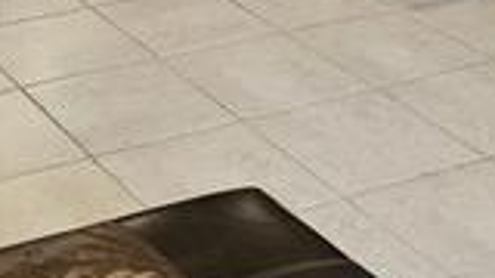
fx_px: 1313
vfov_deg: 11.4
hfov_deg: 21.2
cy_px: -195
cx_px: 142
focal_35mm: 100
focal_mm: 6.3
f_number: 1.7
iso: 200
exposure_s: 1/120
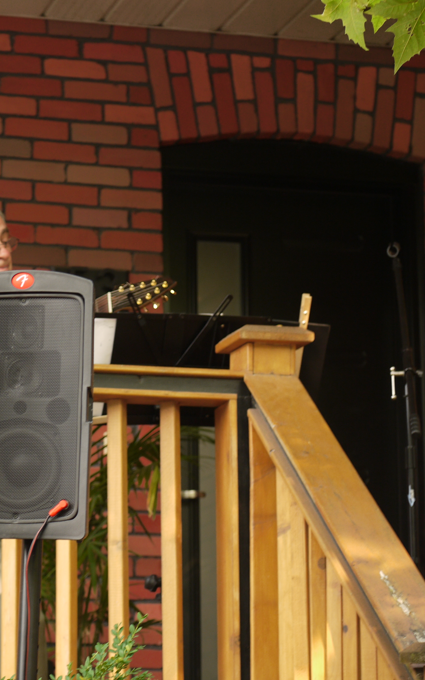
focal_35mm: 125
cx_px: 52
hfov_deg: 10.4
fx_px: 2317
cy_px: 362
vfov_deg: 16.7
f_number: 2.8
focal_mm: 41
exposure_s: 1/60
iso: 125
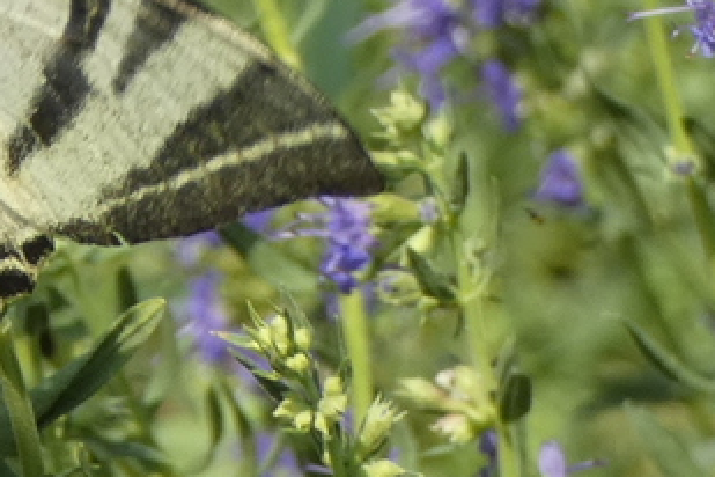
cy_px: 63
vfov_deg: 2.4
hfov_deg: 3.6
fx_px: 11399
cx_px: -207
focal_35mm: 574
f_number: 5.5
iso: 80
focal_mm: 35.8
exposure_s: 1/125
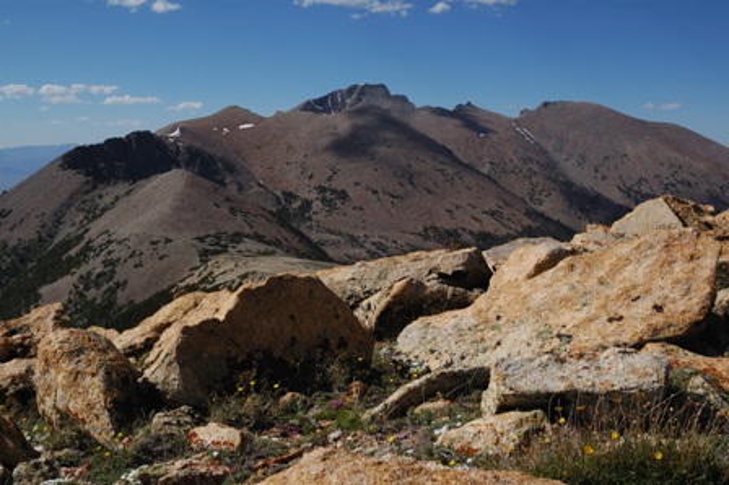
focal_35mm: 36
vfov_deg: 36.8
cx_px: 364
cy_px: 242
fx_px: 728
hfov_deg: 53.2
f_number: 16
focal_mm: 24
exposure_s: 1/250
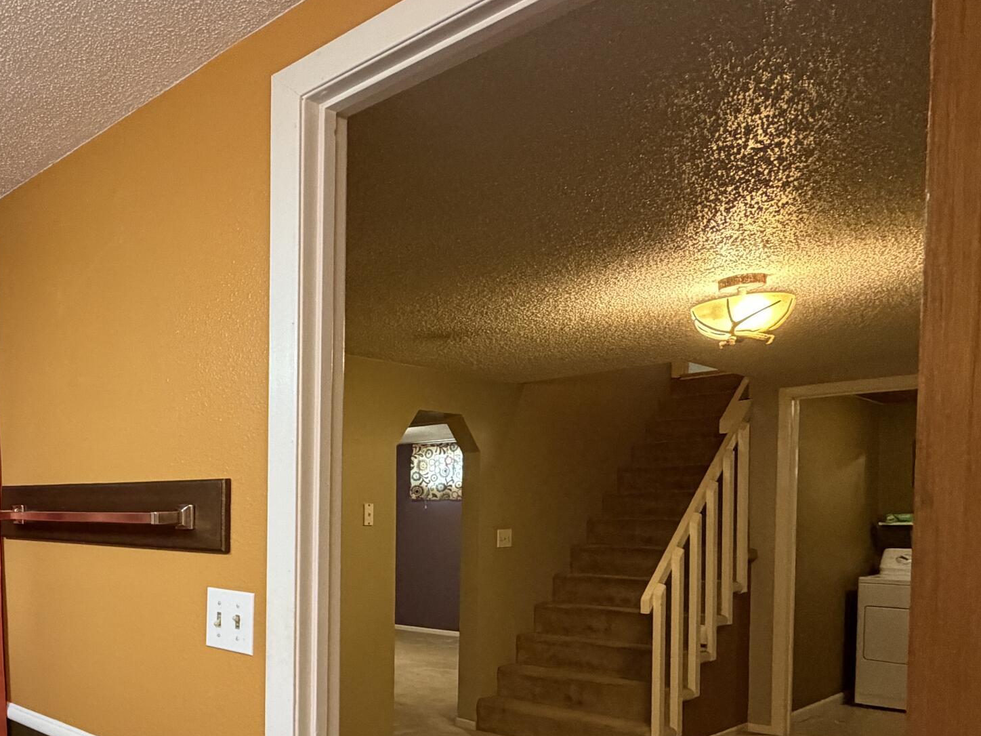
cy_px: 539
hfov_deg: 51.9
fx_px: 822
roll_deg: +0.1
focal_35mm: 29
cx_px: 45
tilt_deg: -1.0
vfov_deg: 46.7
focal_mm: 2.22
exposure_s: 1/60
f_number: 2.2
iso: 500
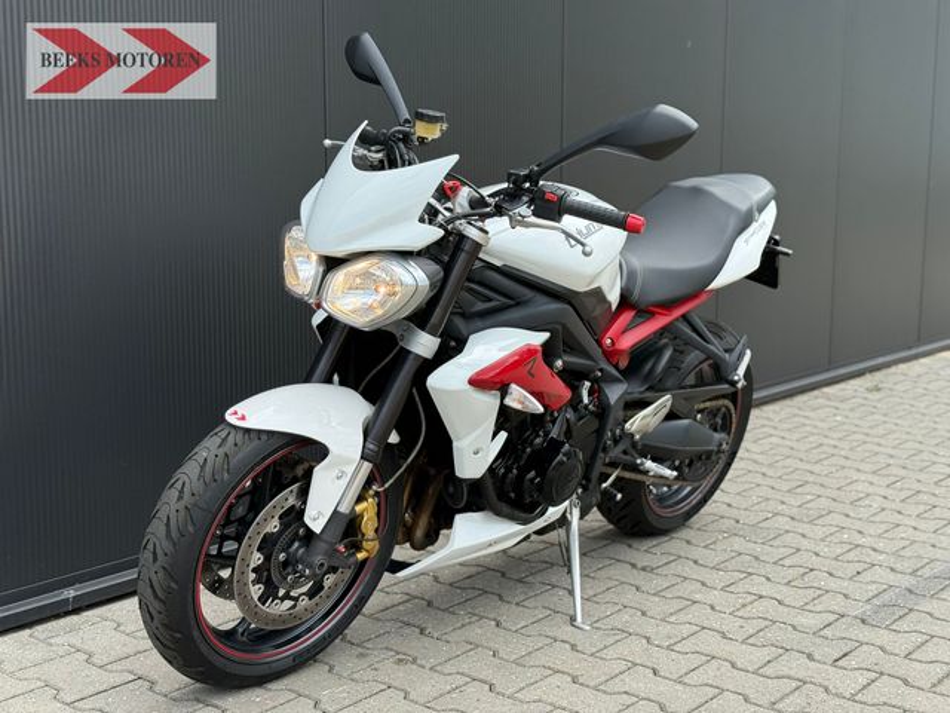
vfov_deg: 30.3
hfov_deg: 39.7
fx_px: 1317
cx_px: 475
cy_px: 356
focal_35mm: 48
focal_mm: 6.76
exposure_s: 1/2088
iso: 80
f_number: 1.78
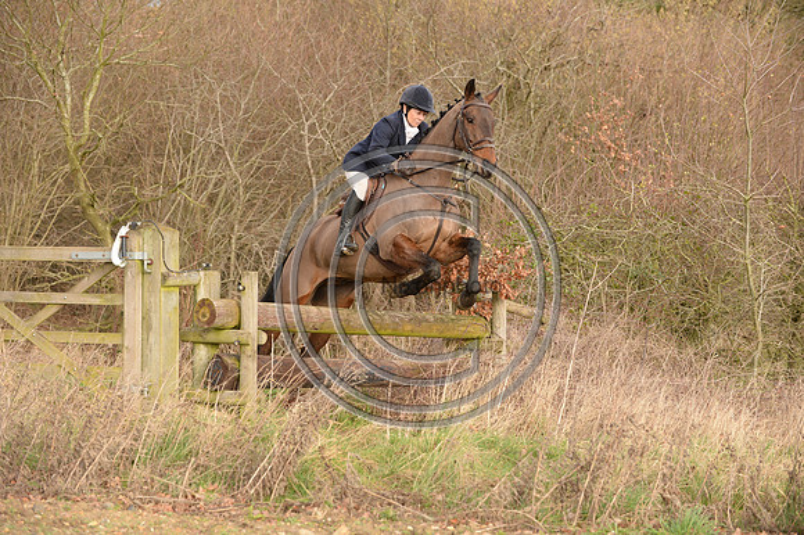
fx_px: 2187
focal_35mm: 98
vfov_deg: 13.9
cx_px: 402
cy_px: 268
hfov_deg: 20.8
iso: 1000
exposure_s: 1/1250
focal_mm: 98
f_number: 4.5
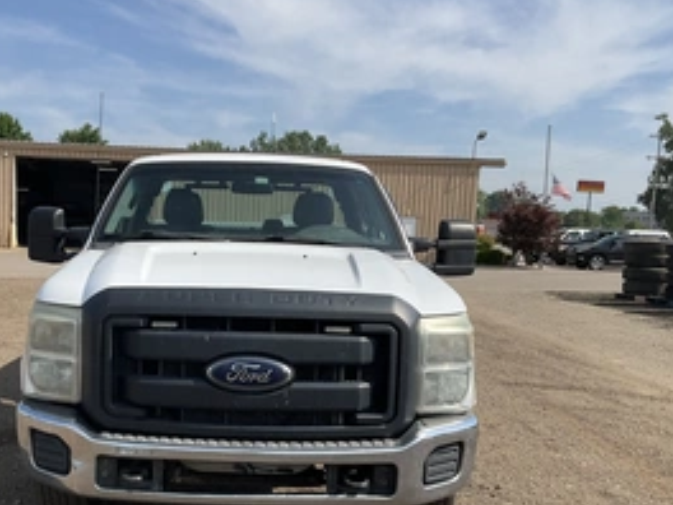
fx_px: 855
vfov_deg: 32.6
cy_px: 329
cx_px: 232
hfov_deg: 42.4
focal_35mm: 44
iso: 25
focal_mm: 3
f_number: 1.8
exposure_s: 1/2058
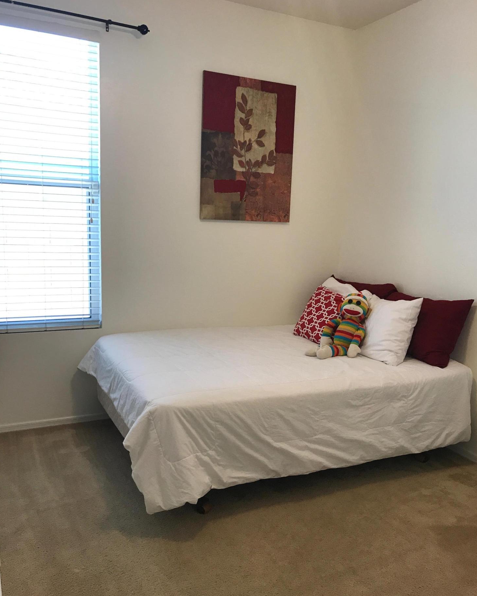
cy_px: 311
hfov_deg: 48.5
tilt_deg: -8.2
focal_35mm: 30
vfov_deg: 58.7
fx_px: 529
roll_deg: -2.6
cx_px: 243
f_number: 1.8
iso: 20
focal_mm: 3.99
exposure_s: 1/30
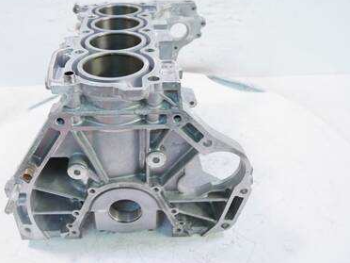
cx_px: 134
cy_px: 112
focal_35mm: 31
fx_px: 313
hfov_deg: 57.7
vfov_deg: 45.3
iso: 320
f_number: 3.5
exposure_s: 1/60
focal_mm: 12
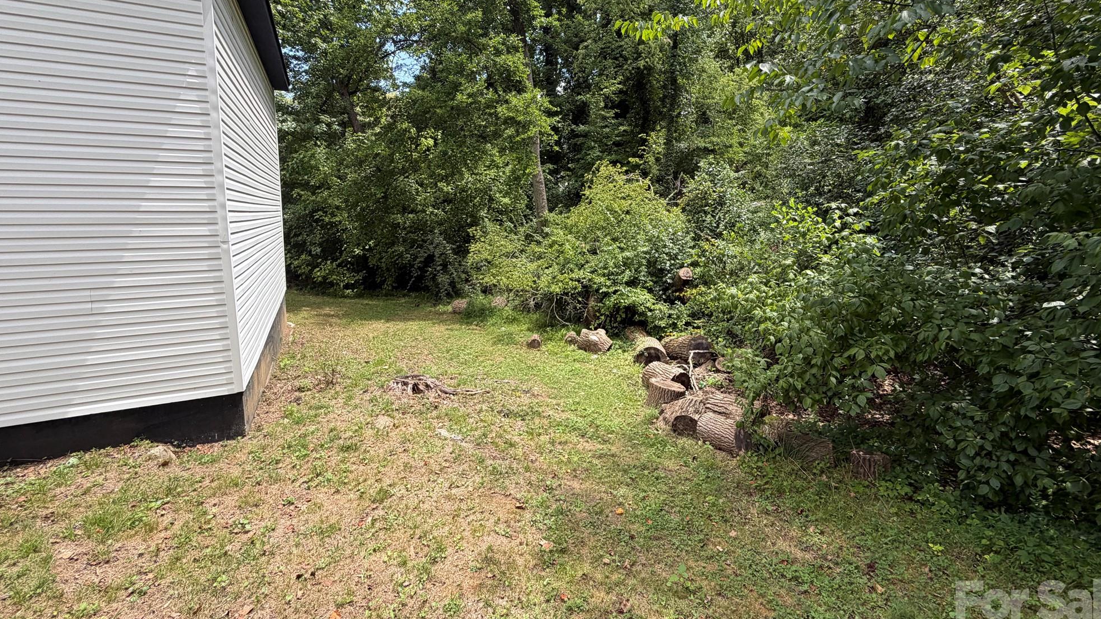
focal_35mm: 16
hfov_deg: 99.4
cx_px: 558
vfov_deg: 66.6
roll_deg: +1.7
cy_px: 258
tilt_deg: -5.3
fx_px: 467
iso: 64
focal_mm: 2.22
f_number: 2.2
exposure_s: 1/421
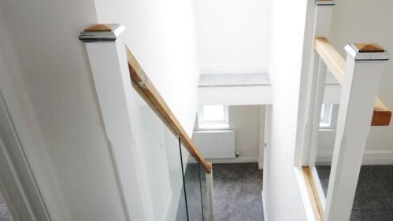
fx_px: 344
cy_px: 136
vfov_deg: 35.5
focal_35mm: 33
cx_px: 241
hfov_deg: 58.9
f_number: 4
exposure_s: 1/160
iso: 800
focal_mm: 16
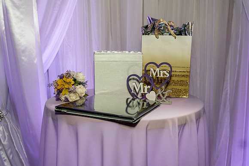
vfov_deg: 36.0
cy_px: 87
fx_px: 256
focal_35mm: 37
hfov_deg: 51.8
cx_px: 136
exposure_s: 1/125
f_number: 2.8
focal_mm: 28
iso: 200
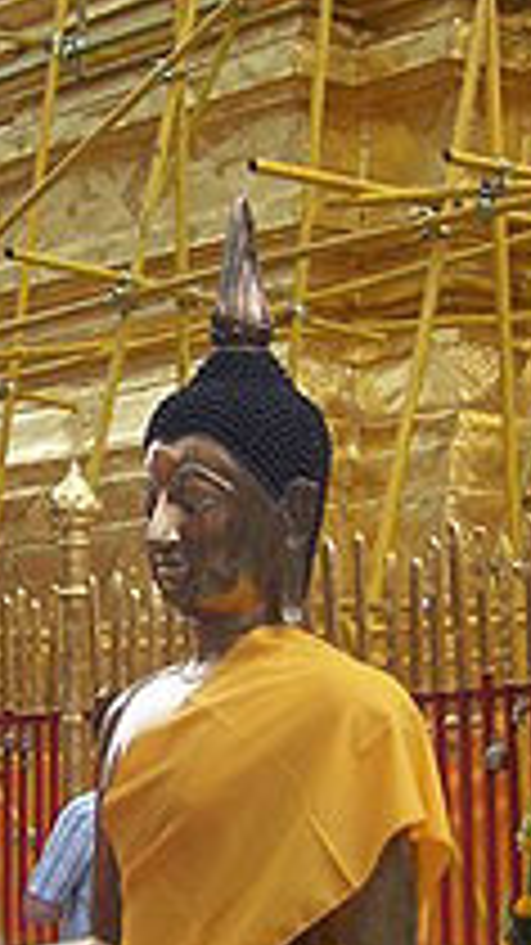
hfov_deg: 10.0
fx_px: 3031
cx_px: 252
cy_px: 574
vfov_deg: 17.7
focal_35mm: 121
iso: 80
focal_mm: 7.5
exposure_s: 1/640
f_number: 3.1
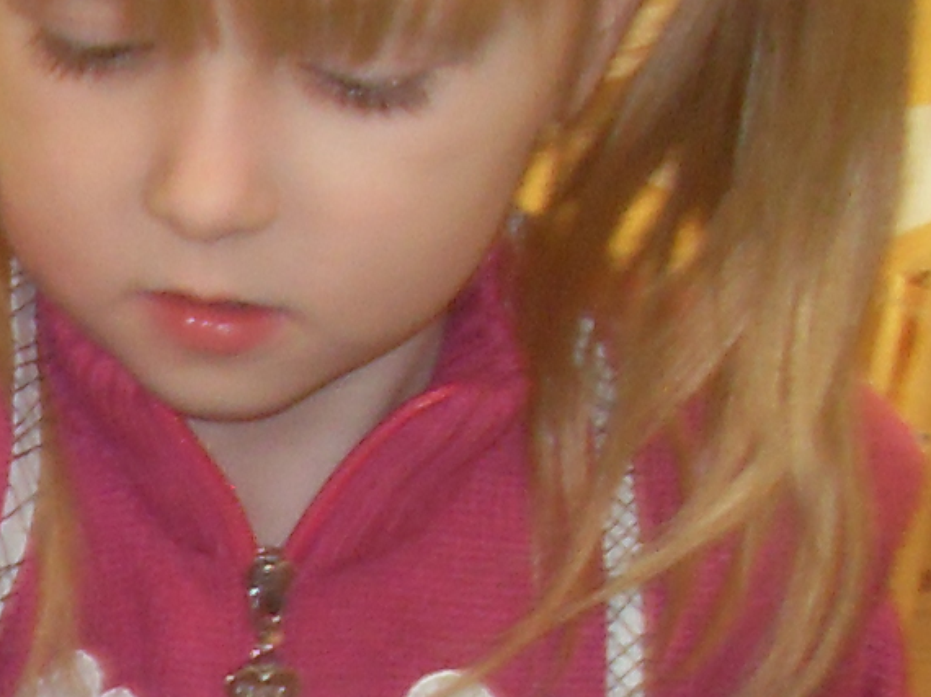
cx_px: -570
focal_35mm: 212
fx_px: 5699
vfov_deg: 6.9
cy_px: 1167
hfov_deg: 9.0
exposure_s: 1/45
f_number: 2.8
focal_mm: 6.3
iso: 100
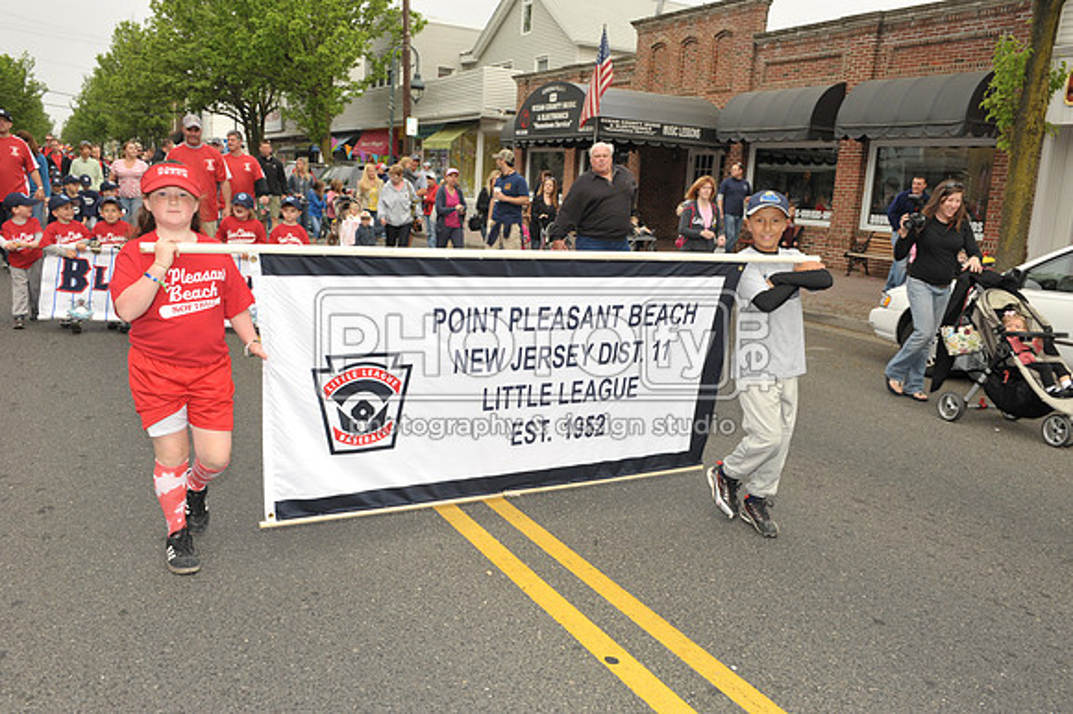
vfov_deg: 44.9
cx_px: 536
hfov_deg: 63.7
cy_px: 357
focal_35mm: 29
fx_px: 864
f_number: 8
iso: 400
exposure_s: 1/250
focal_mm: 29
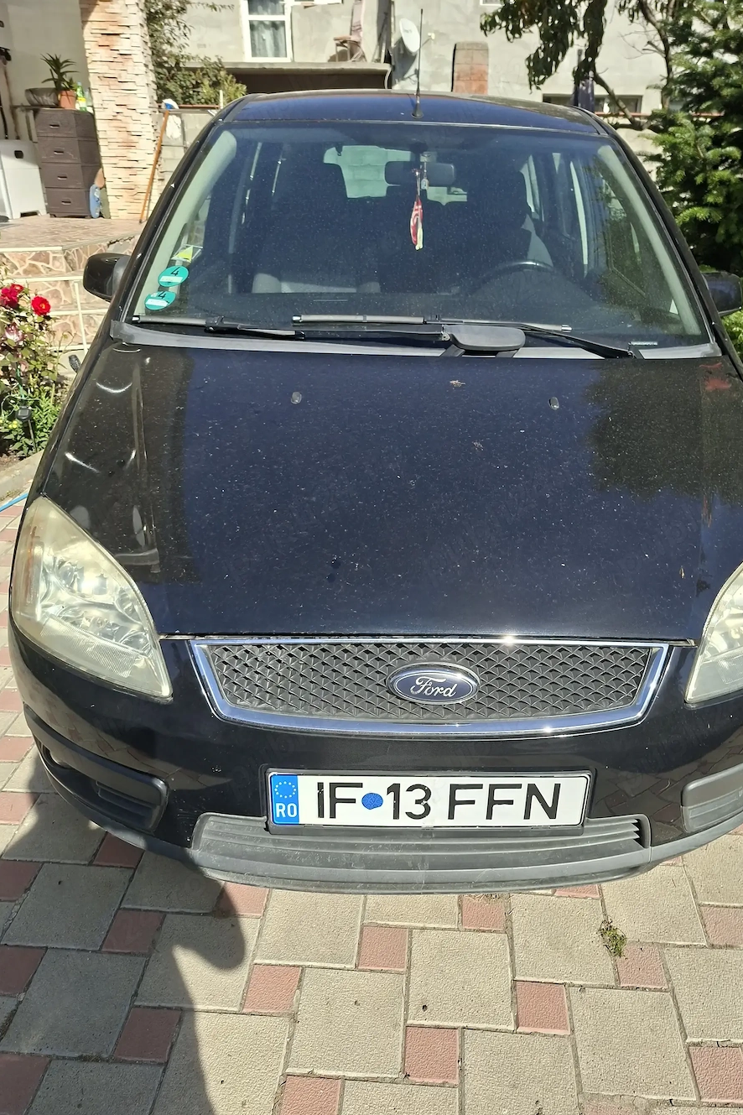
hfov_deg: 53.0
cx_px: 411
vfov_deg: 73.7
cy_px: 556
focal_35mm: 24
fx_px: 743
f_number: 1.8
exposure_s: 1/1862
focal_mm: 5.54
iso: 50
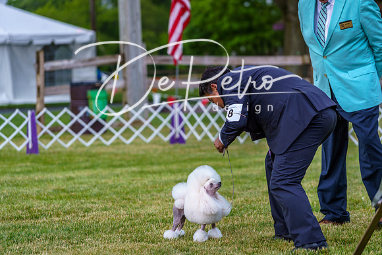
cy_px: 128
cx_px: 191
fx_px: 1677
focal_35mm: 158
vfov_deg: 8.7
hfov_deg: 13.0
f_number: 4
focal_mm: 158
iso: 200
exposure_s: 1/500
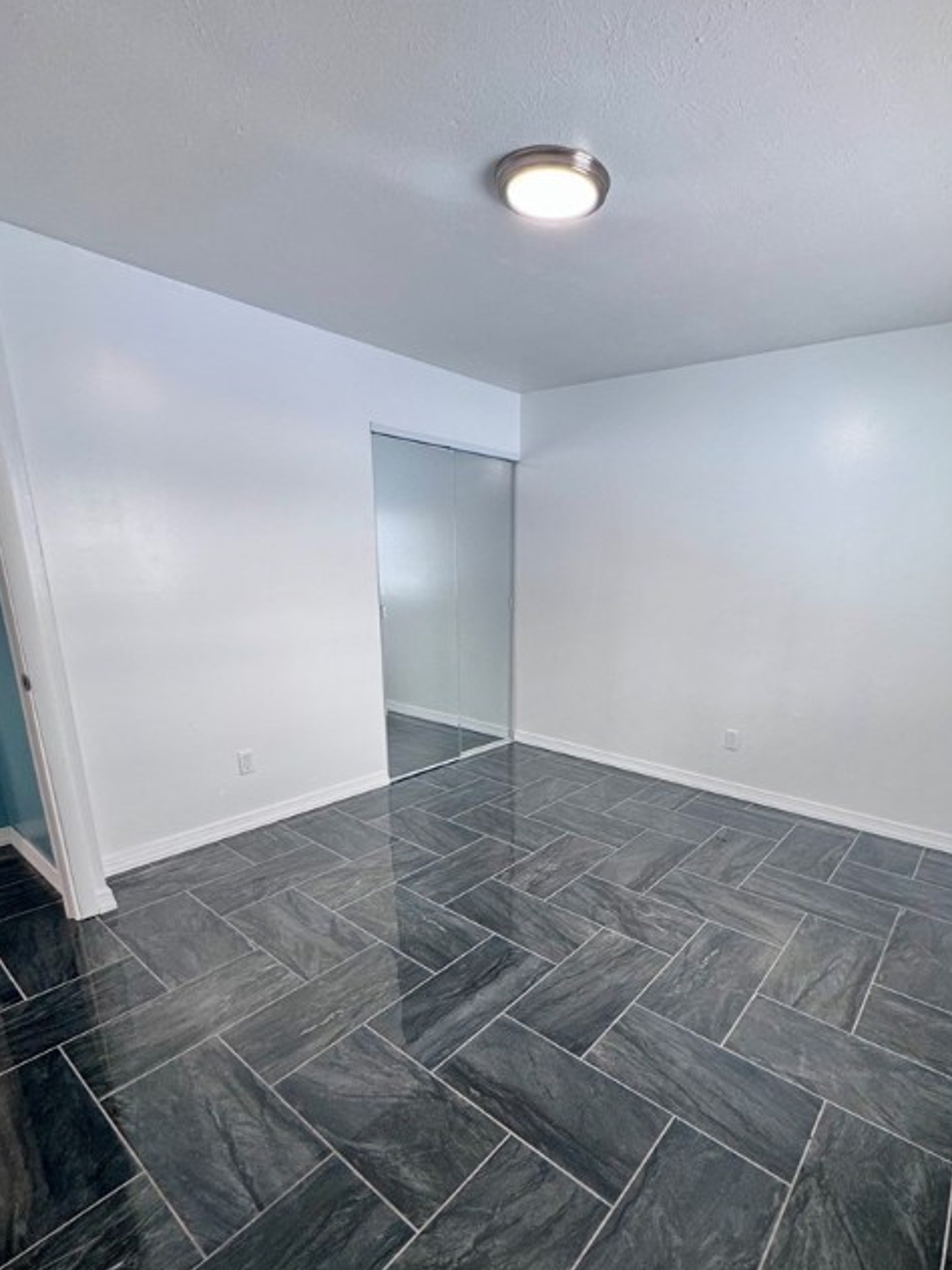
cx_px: 554
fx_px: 623
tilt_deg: -16.5
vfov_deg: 90.4
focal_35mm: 17
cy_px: 731
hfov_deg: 74.2
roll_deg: -1.0
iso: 200
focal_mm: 2.22
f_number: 2.2
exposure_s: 1/120
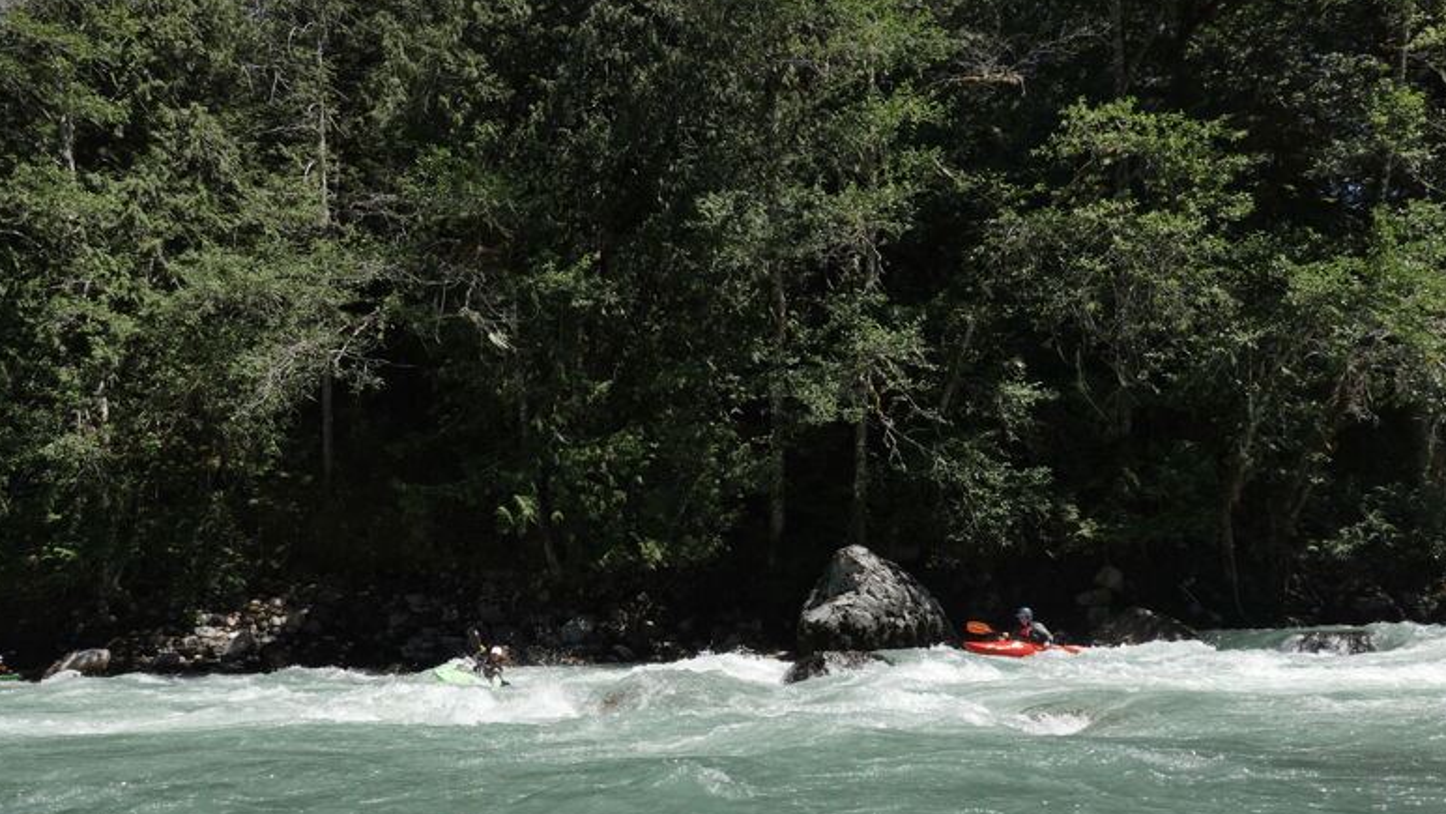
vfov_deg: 44.4
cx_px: 707
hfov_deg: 71.9
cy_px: 443
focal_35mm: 26
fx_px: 997
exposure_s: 1/400
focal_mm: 9
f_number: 8
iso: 200
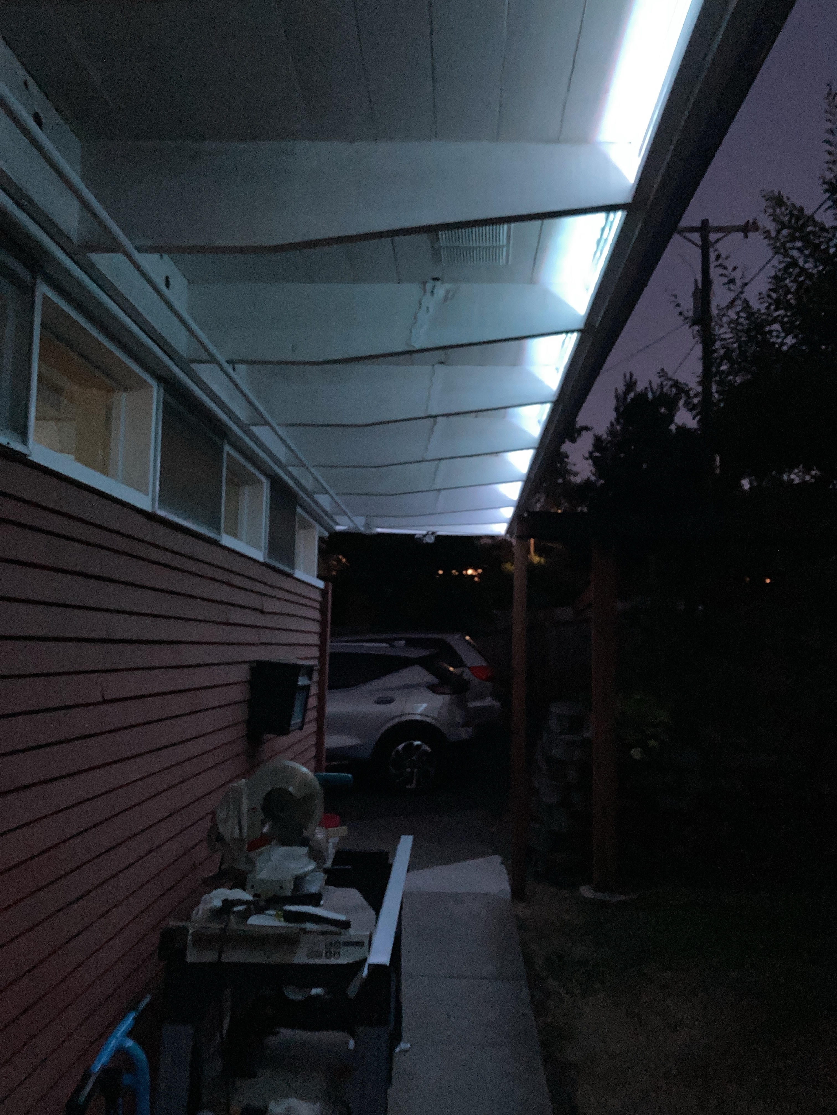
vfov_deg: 63.4
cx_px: 418
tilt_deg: +6.7
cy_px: 558
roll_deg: -0.6
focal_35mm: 28
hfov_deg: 49.7
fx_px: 903
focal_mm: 3.99
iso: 800
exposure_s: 1/4
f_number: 1.8
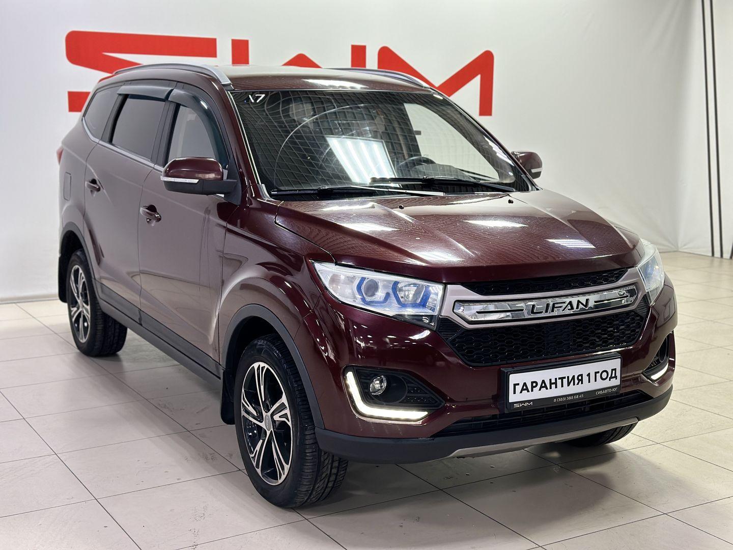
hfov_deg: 39.7
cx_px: 366
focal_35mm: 48
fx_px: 1016
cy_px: 275
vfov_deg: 30.3
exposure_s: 1/100
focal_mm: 6.86
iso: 160
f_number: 1.78
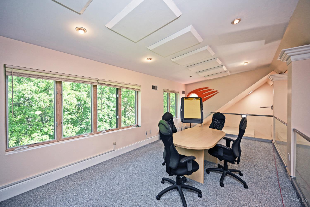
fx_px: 121
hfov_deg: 104.3
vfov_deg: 81.2
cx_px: 155
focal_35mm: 14
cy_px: 104
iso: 250
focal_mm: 14
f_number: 4
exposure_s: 1/60
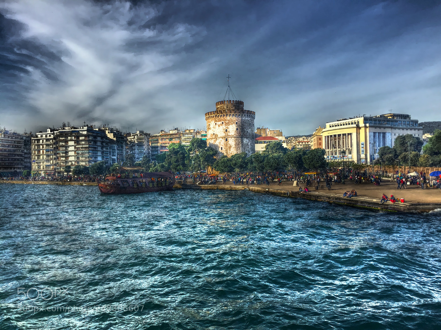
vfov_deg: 48.2
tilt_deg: +1.5
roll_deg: +1.0
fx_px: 369
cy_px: 165
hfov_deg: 61.7
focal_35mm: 29
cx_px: 220
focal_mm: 4.15
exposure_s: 1/1236
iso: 32
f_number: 2.2
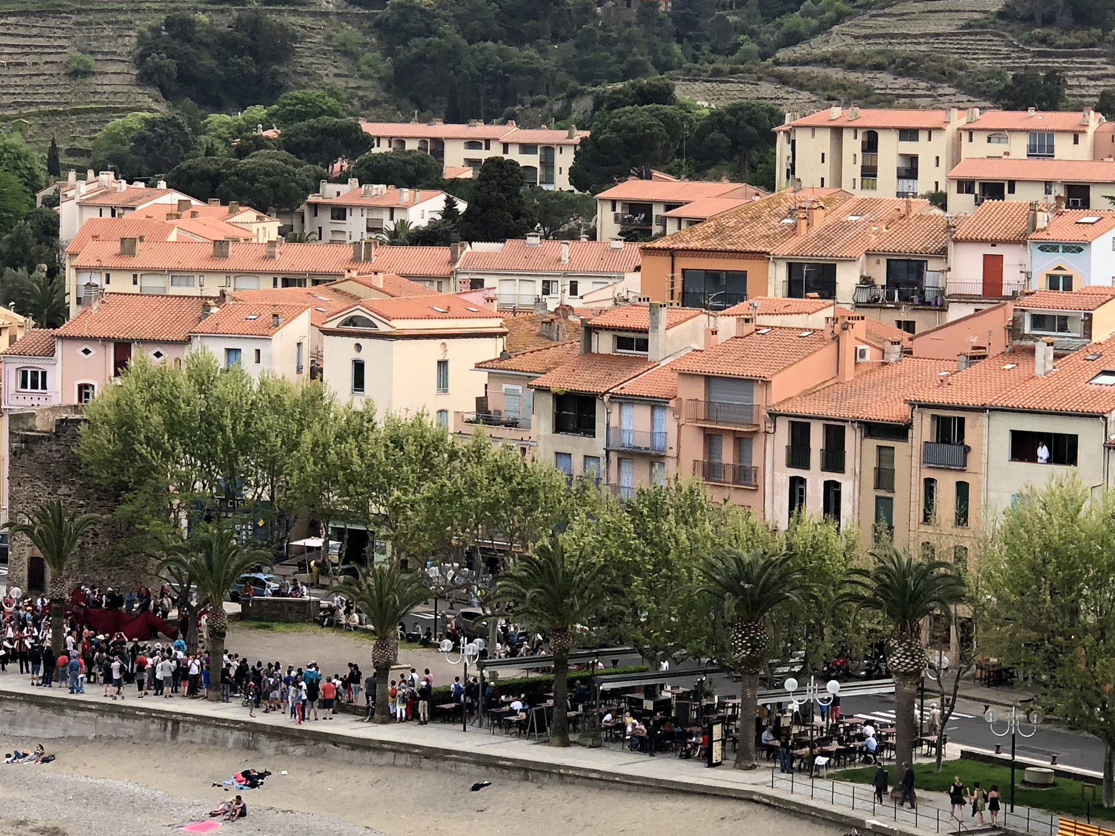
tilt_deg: -3.7
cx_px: 653
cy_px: 392
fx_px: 3737
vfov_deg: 12.8
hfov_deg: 17.0
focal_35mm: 116
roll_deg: -0.5
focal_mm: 6
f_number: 2.4
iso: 16
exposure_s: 1/461
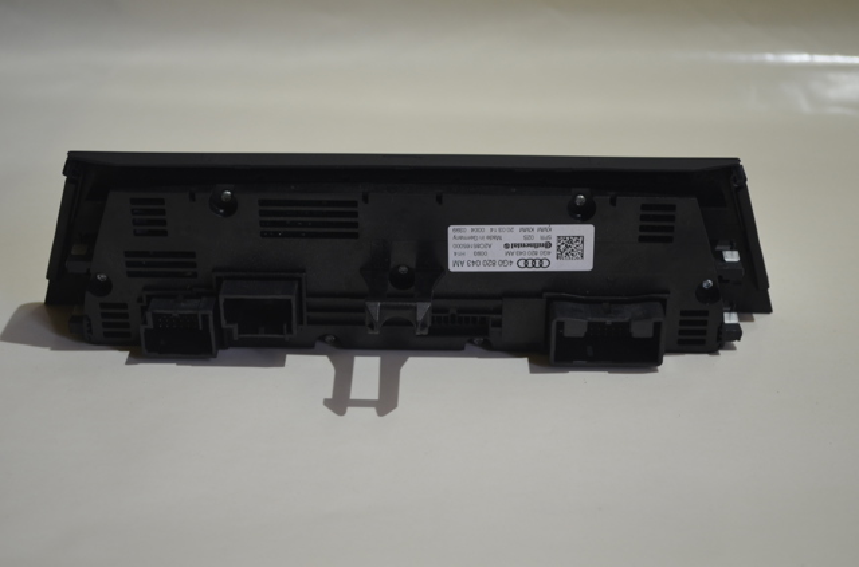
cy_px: 284
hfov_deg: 33.5
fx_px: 1428
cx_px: 430
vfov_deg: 22.5
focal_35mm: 60
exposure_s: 1/60
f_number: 5.3
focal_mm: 40
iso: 400
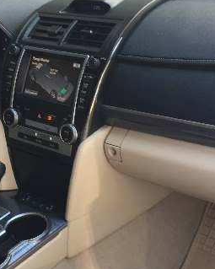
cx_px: 56
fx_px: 565
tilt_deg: -21.8
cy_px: 115
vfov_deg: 26.7
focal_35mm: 71
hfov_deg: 21.4
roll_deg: +8.9
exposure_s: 1/50
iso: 32
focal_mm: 4.15
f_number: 2.2
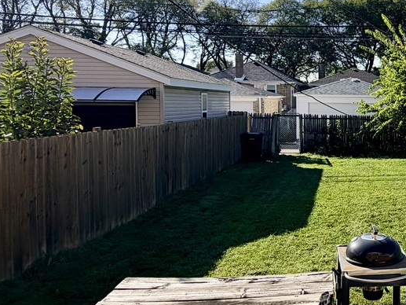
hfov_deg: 42.6
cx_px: 386
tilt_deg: -4.1
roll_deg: -0.3
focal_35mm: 39
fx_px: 458
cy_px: 129
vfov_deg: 36.8
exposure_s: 1/779
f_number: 2.2
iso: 20
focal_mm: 2.22
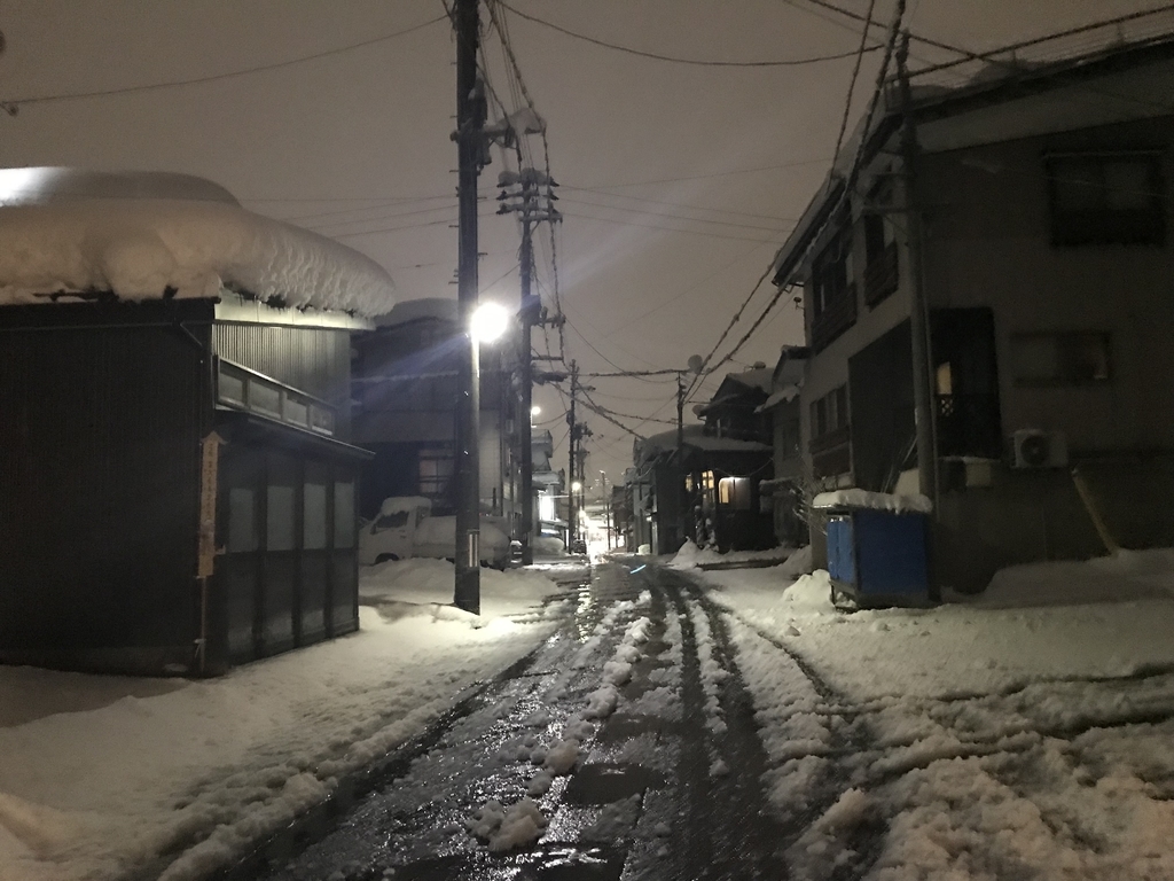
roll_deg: +2.6
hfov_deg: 63.4
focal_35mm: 28
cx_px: 587
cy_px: 440
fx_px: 950
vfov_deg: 49.7
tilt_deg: +9.0
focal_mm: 3.99
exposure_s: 1/4
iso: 200
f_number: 1.8
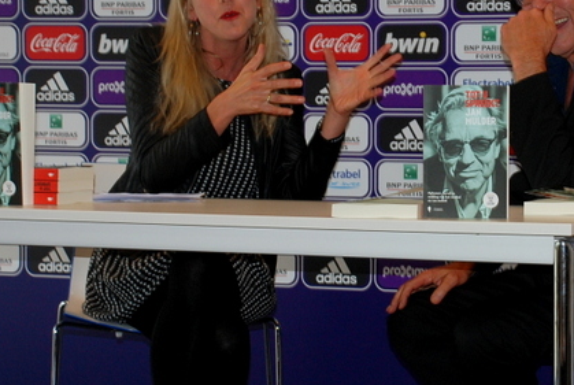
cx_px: 418
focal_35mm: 98
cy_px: 245
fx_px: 1565
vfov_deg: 14.0
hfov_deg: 20.6
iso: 320
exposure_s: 1/60
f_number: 4.5
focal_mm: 38
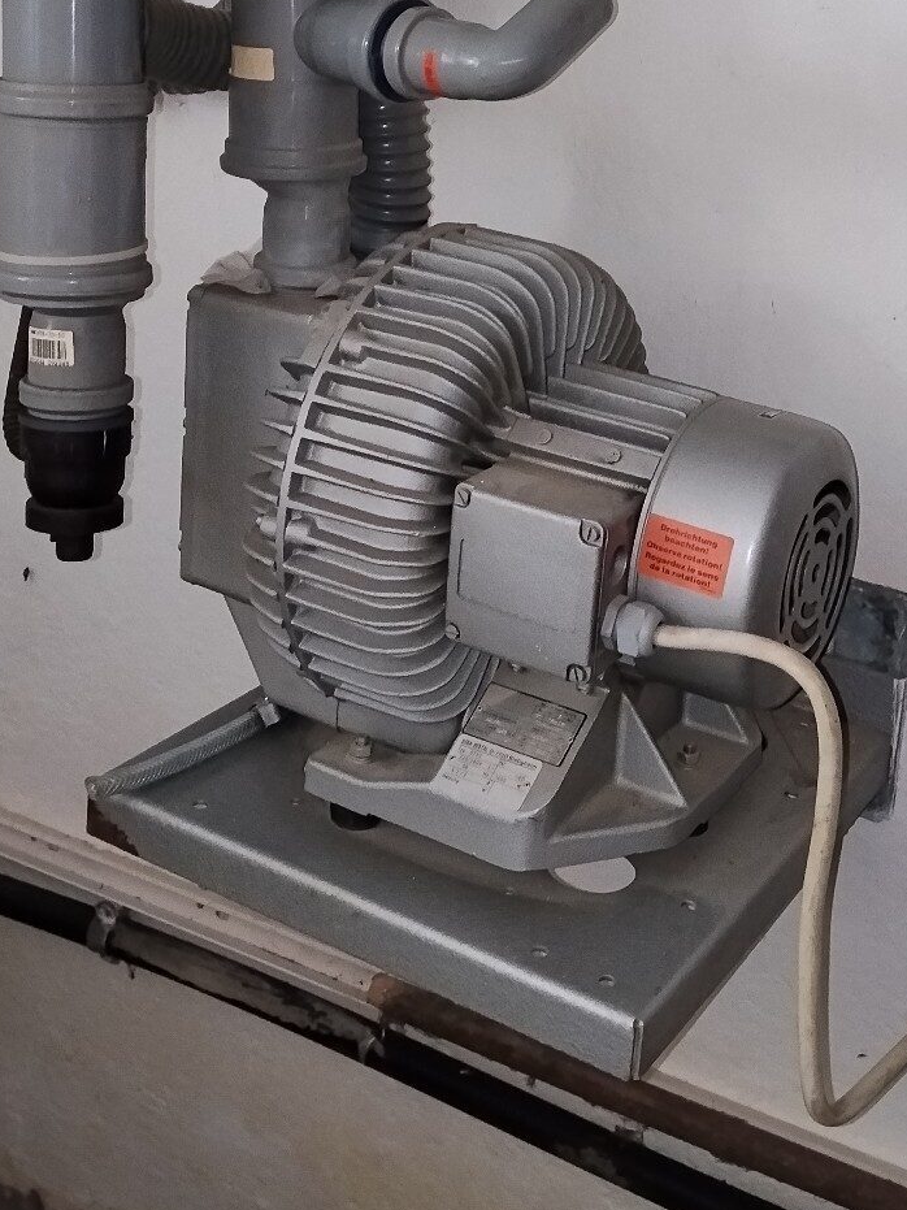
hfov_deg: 28.5
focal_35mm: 51
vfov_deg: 36.1
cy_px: 224
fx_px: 1782
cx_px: 539
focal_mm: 4.22
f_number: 1.8
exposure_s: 1/33
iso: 500
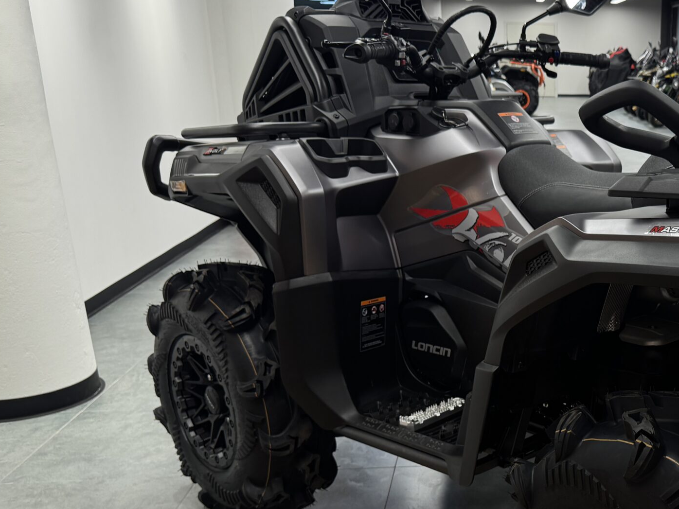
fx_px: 863
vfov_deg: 32.5
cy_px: 360
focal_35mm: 44
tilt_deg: -19.8
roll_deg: -1.2
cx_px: 600
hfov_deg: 40.0
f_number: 1.78
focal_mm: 6.76
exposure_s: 1/121
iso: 125
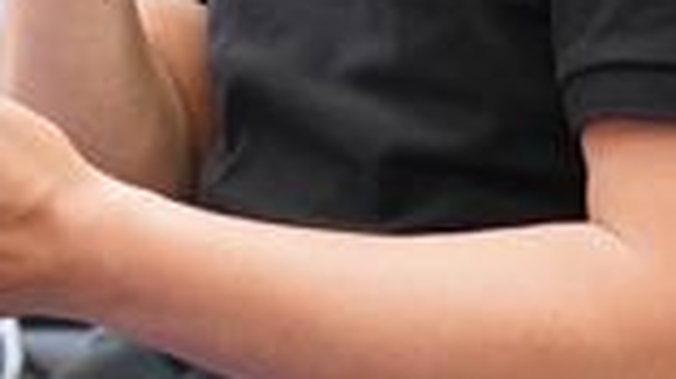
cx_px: -310
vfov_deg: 6.2
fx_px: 3349
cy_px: -461
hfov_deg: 11.1
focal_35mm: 187
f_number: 4
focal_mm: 35
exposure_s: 1/80
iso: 1600
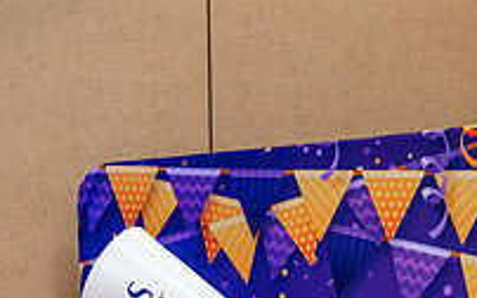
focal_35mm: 175
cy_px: 452
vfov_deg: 7.4
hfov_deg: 12.0
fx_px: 2274
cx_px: 307
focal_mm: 77
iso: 4000
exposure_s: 1/200
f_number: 3.2
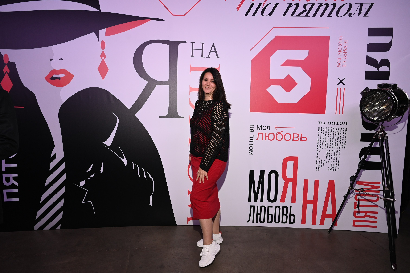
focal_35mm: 24
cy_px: 136
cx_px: 205
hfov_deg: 73.7
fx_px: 273
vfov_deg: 53.1
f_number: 5
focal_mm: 24
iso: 640
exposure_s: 1/125
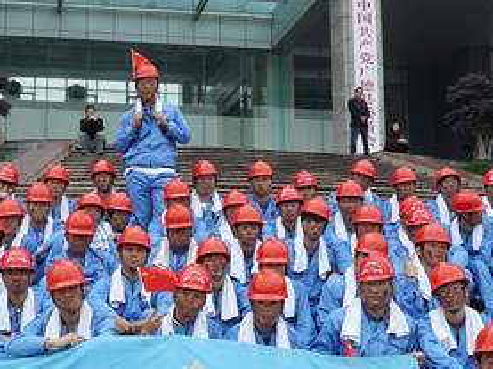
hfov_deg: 26.6
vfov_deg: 20.1
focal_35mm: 73
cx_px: 164
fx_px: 1038
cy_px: 188
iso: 640
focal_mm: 30
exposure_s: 1/60
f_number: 20
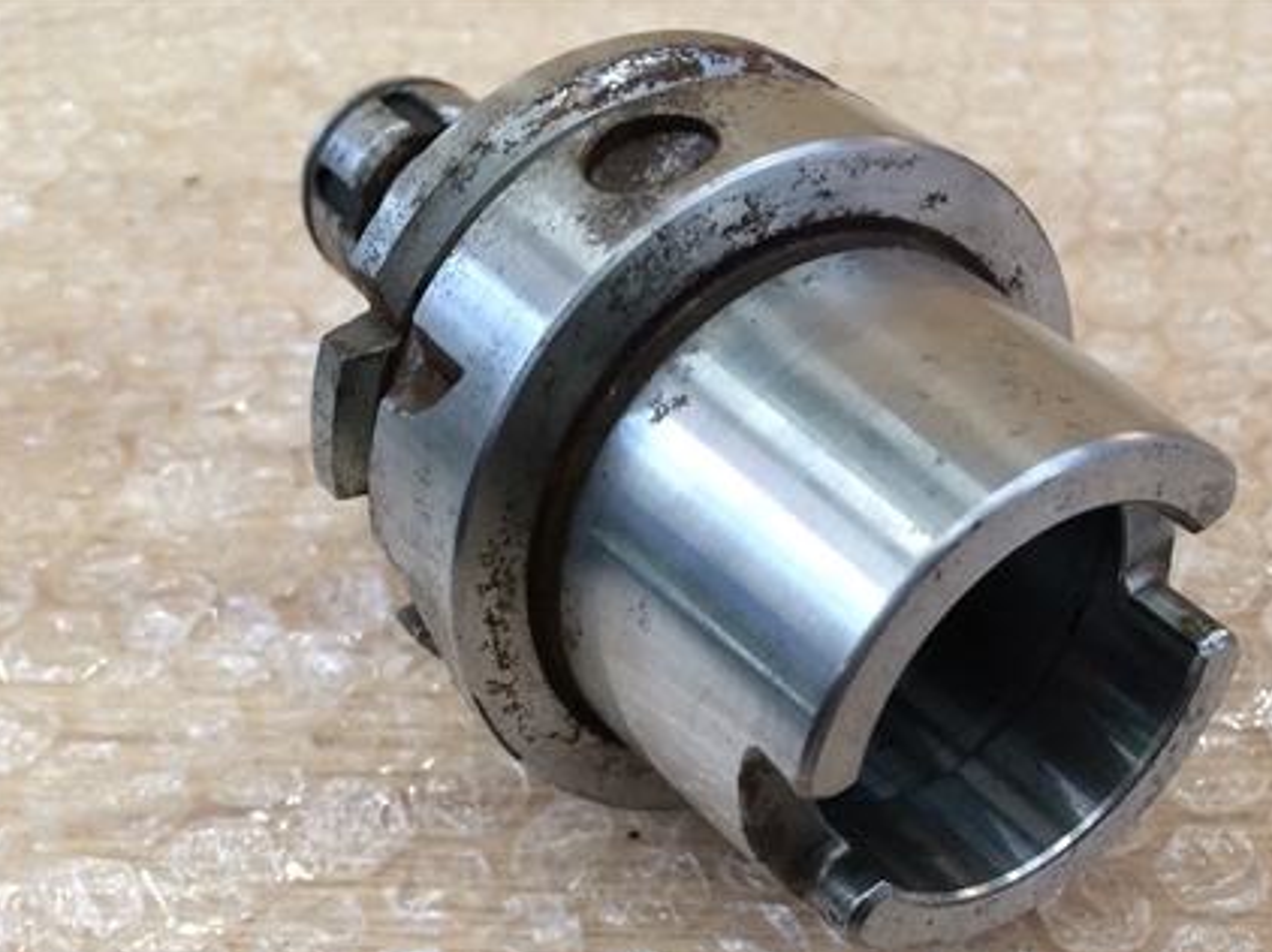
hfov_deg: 42.1
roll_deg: +5.6
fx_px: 1616
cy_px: 708
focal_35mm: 44
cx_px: 892
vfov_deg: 32.3
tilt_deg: -44.9
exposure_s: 1/30
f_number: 2.2
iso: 64
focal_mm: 4.15
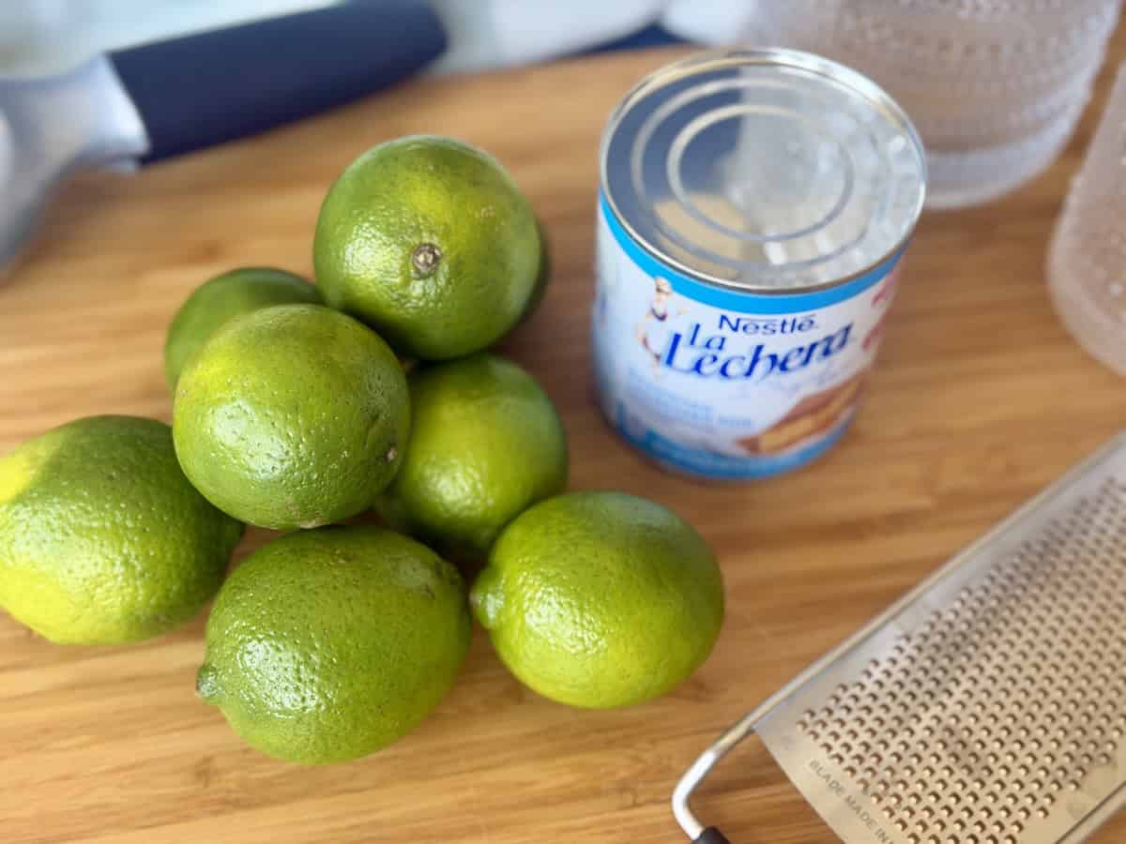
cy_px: 422
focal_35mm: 48
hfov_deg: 39.7
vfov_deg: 30.3
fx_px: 1561
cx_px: 563
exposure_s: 1/60
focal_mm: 6.8
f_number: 1.8
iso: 100
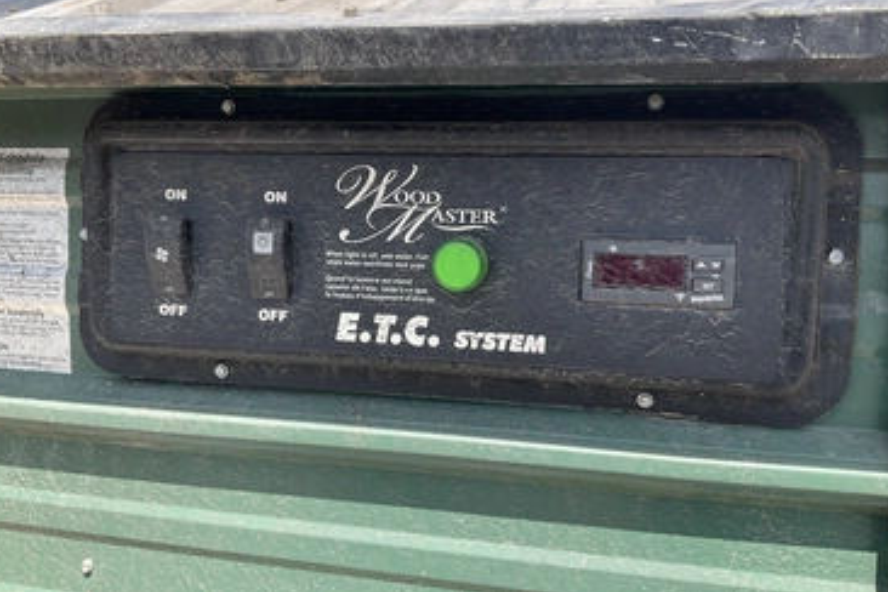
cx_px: 432
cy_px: 235
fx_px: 814
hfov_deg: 57.2
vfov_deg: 39.8
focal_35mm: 33
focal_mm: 3
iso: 25
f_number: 1.8
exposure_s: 1/580
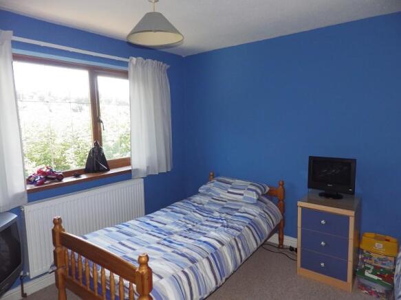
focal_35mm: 22
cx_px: 200
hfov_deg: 76.4
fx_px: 255
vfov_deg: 61.1
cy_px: 150
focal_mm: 4
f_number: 3.1
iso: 200
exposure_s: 1/80
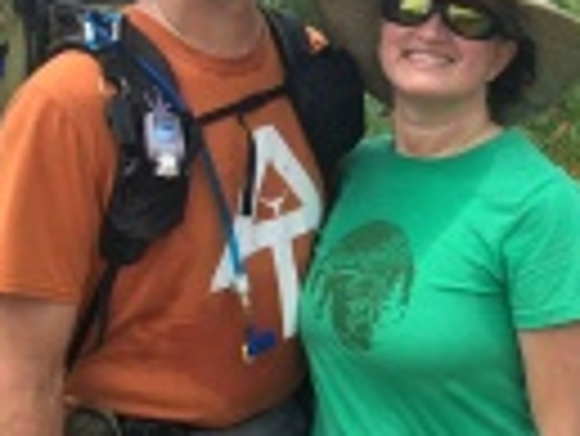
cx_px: 468
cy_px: 54
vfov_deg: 17.8
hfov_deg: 23.5
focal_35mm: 82
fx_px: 1375
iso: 25
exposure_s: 1/712
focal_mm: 4.15
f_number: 2.2
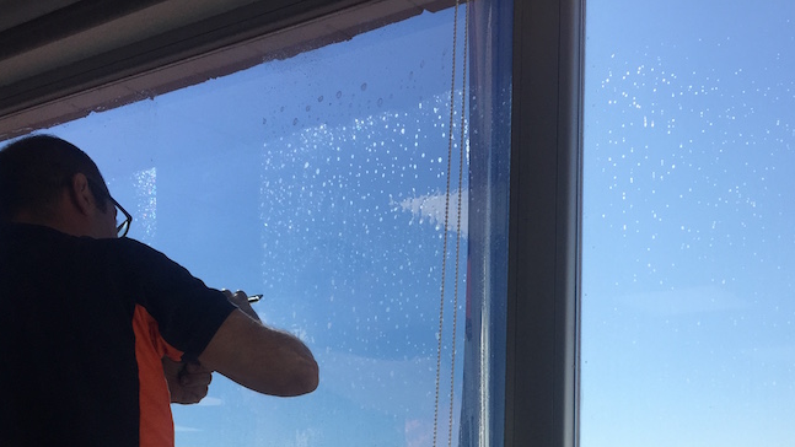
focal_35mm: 50
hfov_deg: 41.2
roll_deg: -1.6
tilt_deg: +6.4
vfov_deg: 23.3
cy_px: 410
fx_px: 1054
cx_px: 473
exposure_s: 1/1799
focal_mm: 4.15
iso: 32
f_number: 2.2
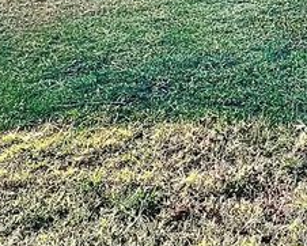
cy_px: -151
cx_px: 459
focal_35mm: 62
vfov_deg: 20.2
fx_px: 564
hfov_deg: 24.1
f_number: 2.2
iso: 40
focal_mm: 2.22
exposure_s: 1/558
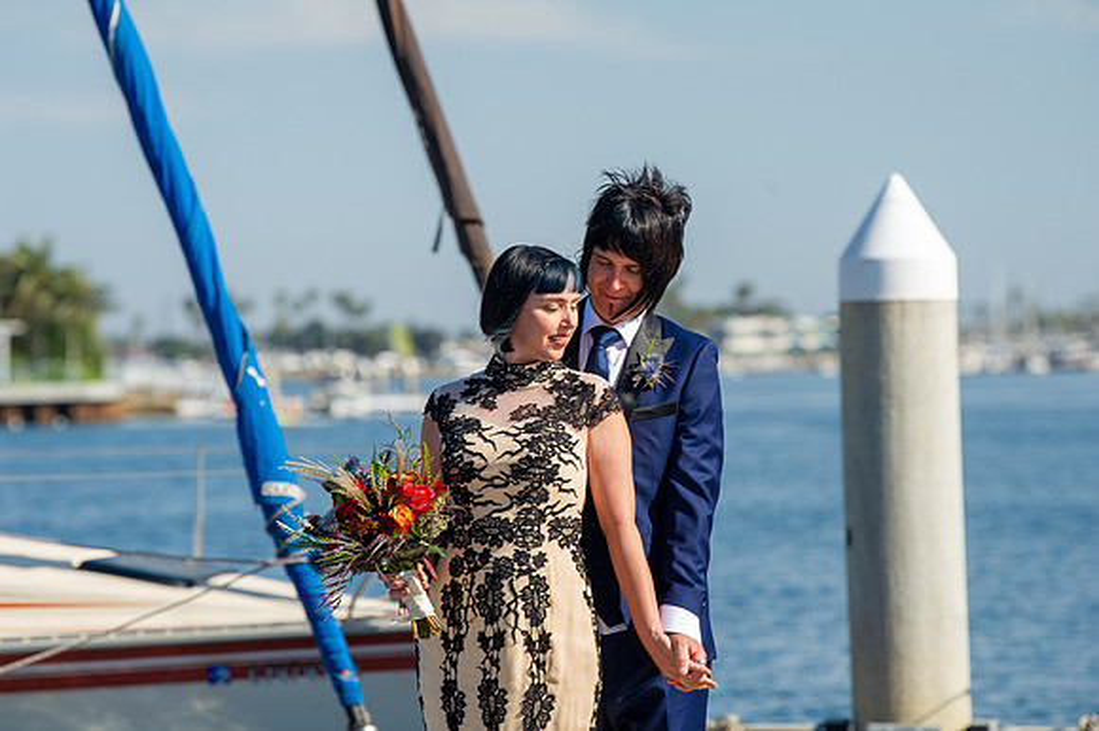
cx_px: 550
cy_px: 366
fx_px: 6102
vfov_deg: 6.9
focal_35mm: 200
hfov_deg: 10.3
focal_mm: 200
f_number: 5.6
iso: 200
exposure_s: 1/250
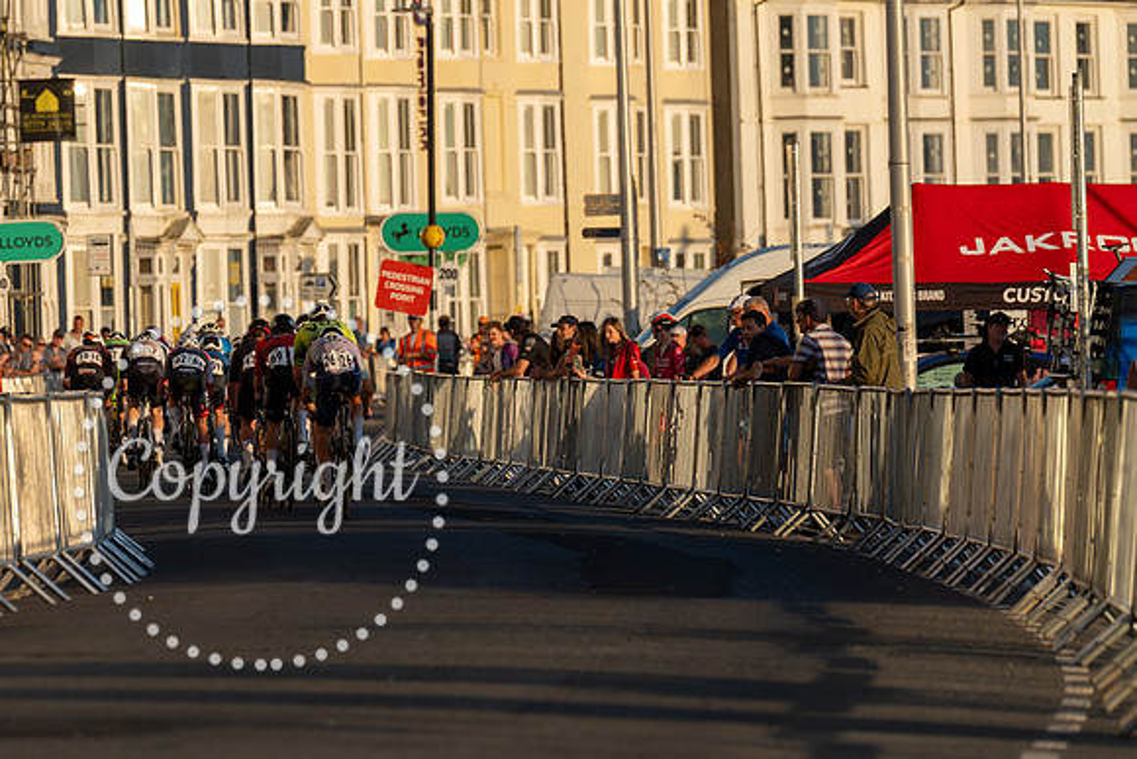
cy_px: 445
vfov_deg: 4.3
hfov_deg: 6.5
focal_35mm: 317
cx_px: 236
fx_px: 10013
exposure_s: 1/1000
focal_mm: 200
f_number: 4
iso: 200
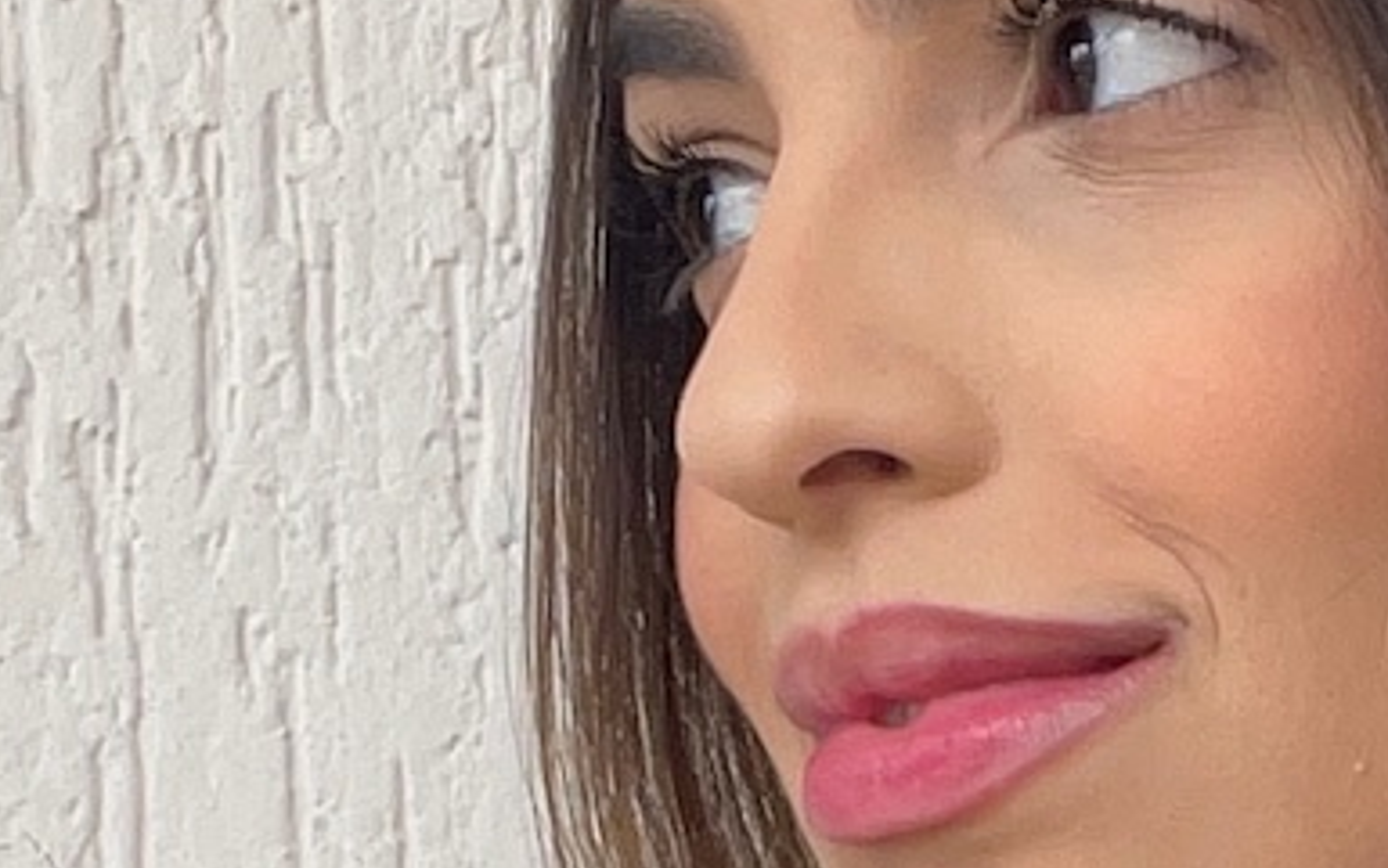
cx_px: 1637
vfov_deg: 7.2
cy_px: 2273
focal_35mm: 169
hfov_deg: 12.1
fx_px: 6396
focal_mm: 2.71
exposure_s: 1/121
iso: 32
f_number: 2.2
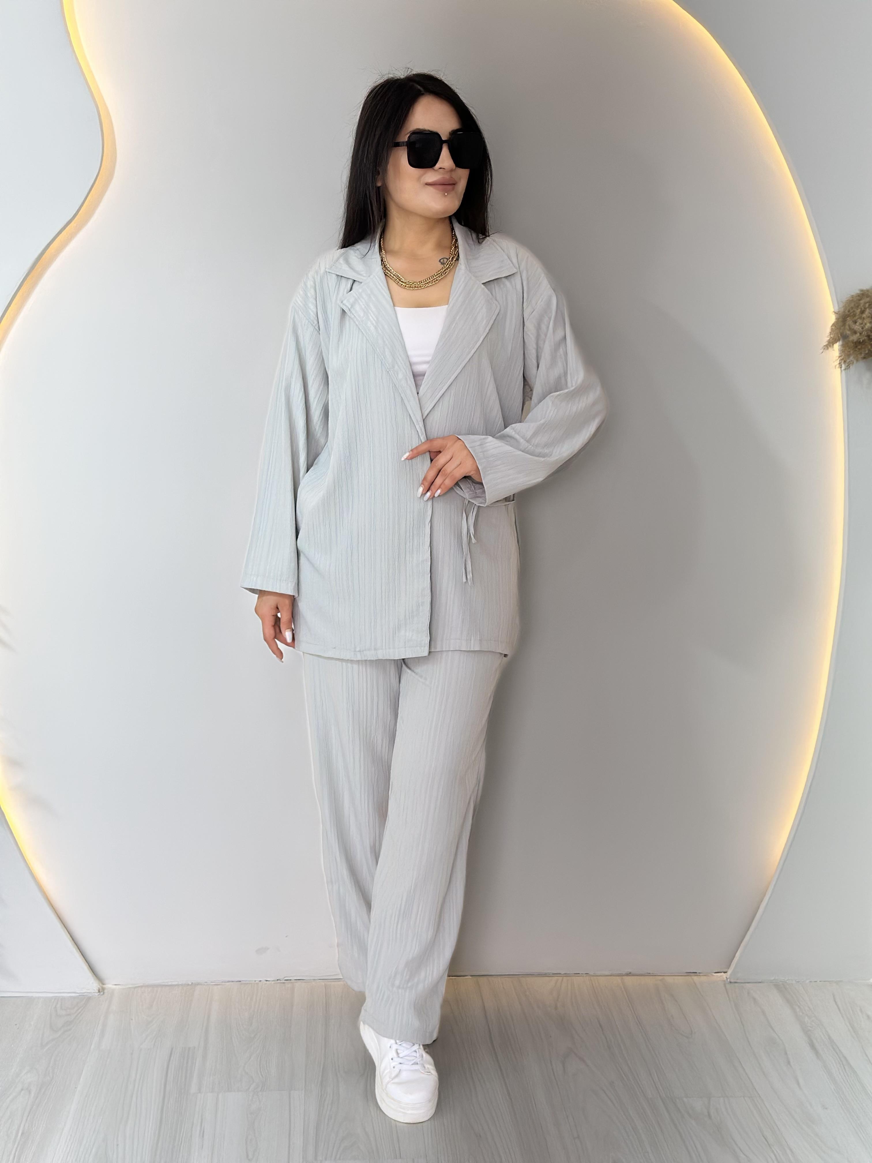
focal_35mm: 48
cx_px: 436
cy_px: 582
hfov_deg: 30.3
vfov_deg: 39.7
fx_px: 1612
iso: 80
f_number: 1.78
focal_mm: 6.86
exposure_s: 1/296
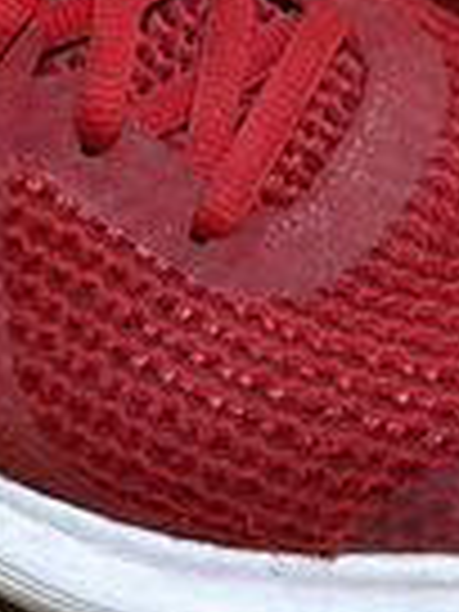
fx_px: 3112
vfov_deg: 10.9
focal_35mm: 176
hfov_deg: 8.4
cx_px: 101
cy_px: -207
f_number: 1.78
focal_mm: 6.86
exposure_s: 1/50
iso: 250
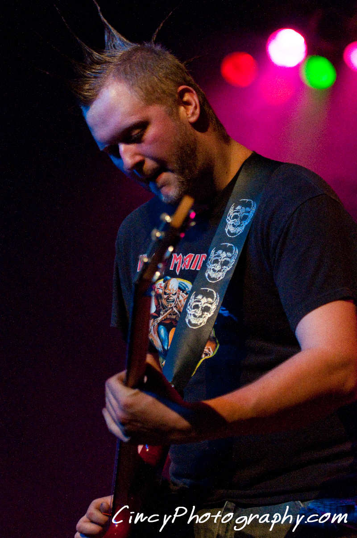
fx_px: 1901
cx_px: 178
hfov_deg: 10.7
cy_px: 269
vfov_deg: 16.1
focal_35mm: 128
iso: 1600
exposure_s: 1/320
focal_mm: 85
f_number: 2.8
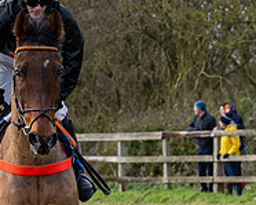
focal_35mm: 566
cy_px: 118
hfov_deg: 3.4
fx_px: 4291
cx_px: 83
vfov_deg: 2.7
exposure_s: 1/800
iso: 800
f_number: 5
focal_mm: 86
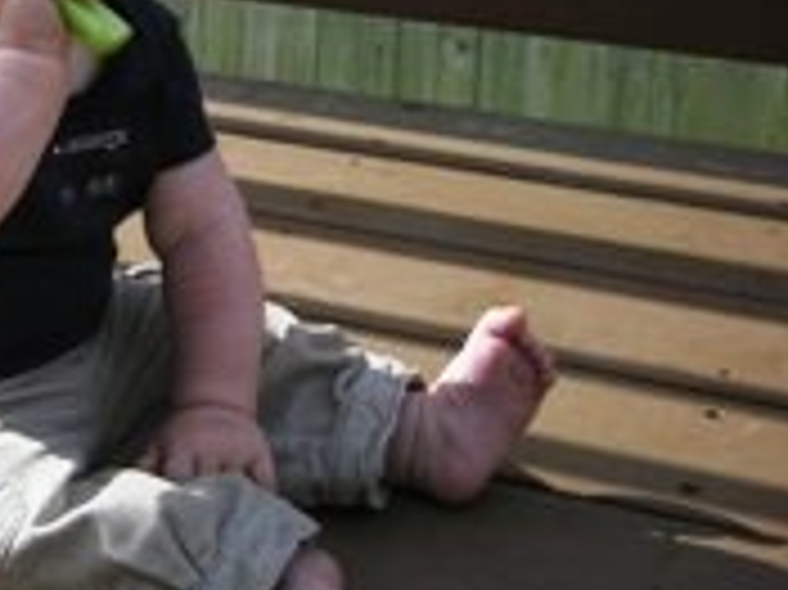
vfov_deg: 18.8
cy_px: 45
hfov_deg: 24.2
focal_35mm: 77
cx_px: 5
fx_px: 1752
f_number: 5.7
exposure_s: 1/205
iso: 50
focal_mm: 5.7
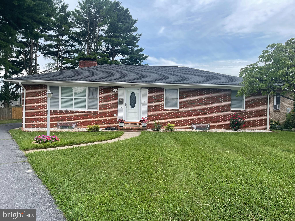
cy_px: 110
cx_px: 148
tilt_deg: -0.5
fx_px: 213
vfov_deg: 54.9
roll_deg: -1.5
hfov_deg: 69.4
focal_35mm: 25
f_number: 1.6
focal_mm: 5.1
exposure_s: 1/1370
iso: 32
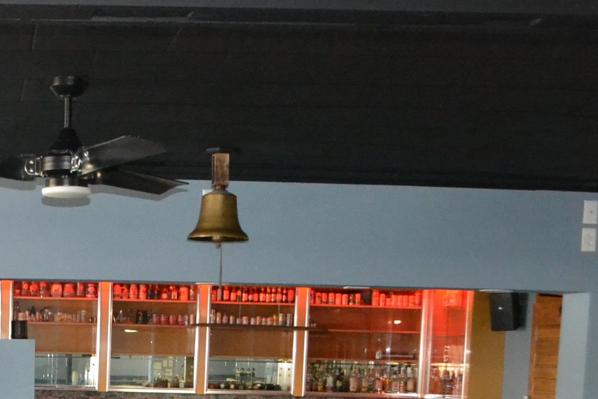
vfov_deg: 17.7
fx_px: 1212
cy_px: 490
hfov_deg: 26.2
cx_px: -8
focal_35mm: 73
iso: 3200
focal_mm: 18
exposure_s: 1/60
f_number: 3.5
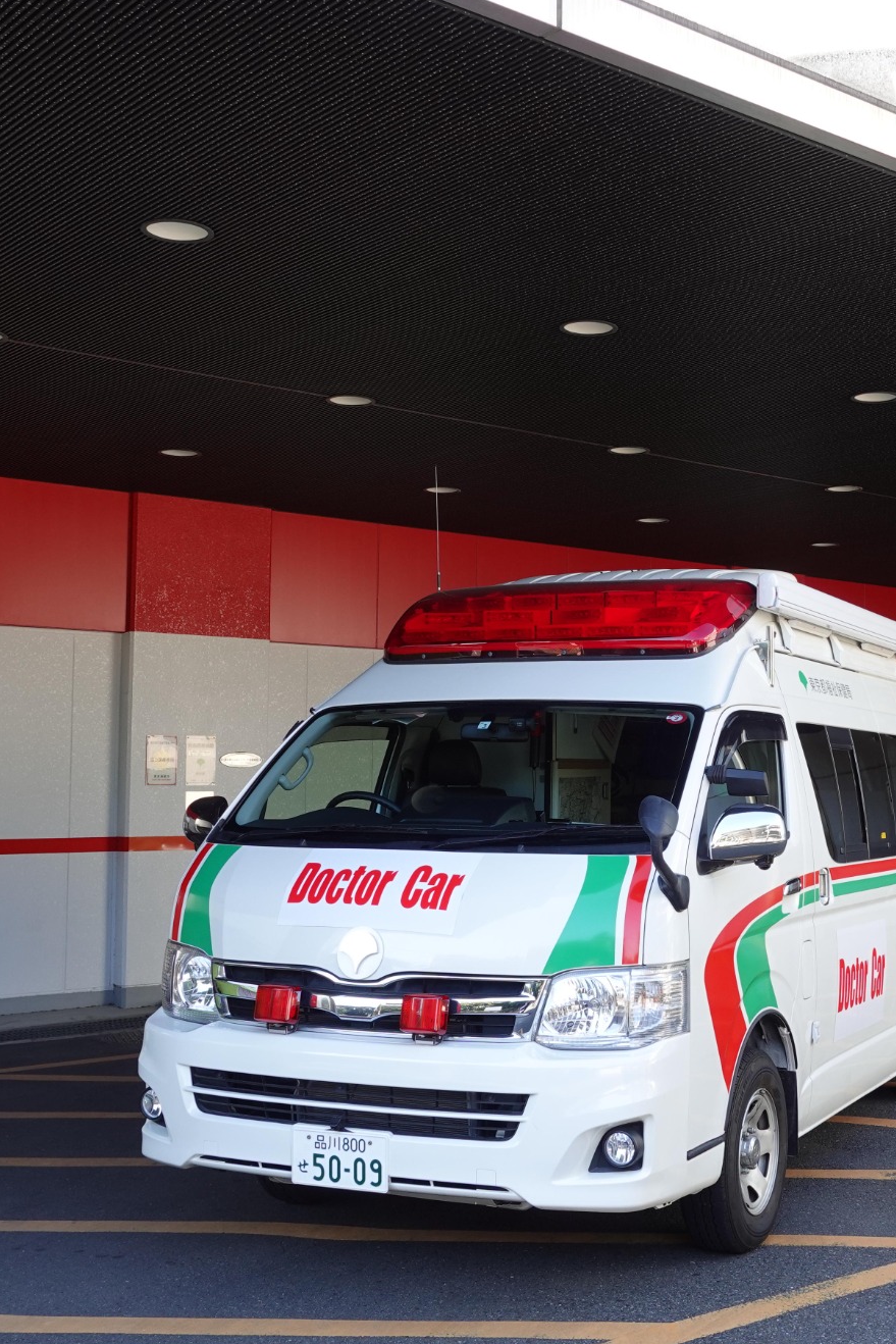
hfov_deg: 30.1
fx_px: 1642
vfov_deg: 44.5
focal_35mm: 44
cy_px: 669
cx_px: 658
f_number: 4
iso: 125
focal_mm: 11.3
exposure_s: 1/80
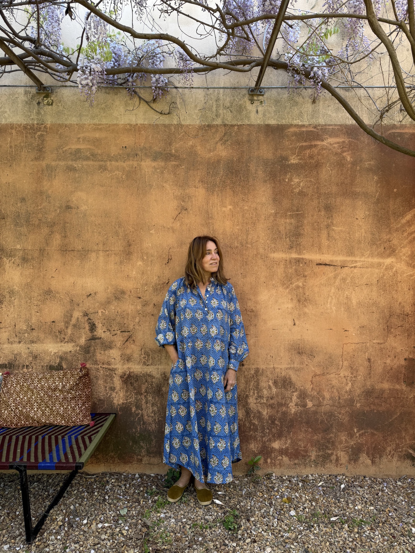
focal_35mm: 24
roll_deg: -1.2
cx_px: 208
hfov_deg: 56.8
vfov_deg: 71.6
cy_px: 276
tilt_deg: +1.1
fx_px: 384
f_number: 1.78
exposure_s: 1/121
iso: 64
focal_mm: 6.76
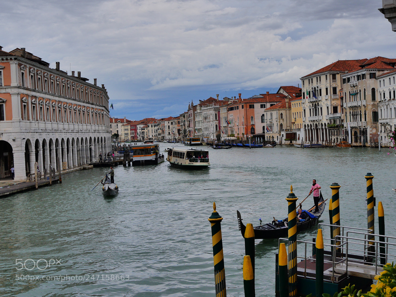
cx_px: 198
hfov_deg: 34.3
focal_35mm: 56
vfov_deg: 26.1
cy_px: 148
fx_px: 641
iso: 800
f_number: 9
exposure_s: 1/500
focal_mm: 28
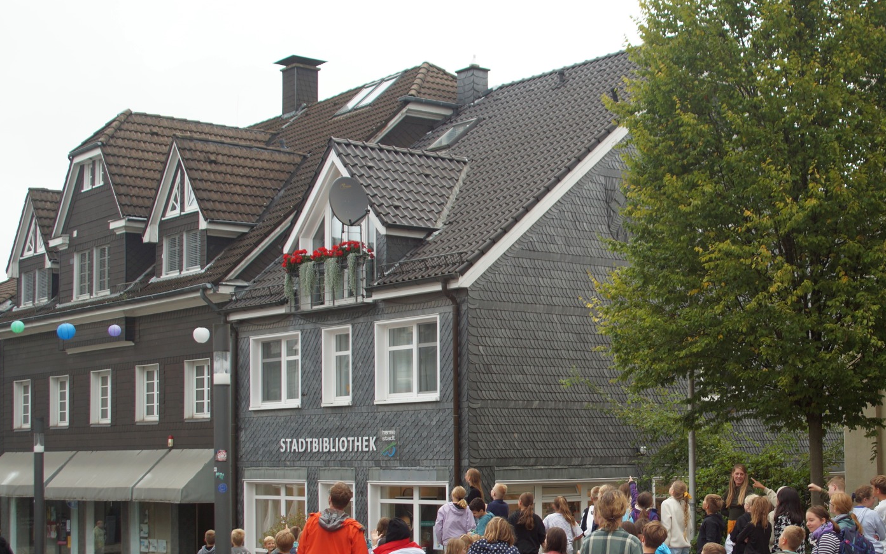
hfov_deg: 34.2
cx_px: 605
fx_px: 1425
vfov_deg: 21.9
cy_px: 386
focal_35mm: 59
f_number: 4.5
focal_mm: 28
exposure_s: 1/160
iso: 100
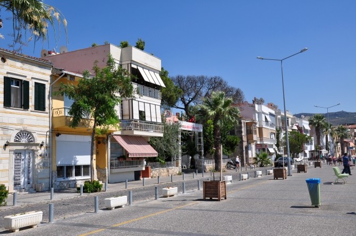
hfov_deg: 53.2
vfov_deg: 36.8
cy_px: 118
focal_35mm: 36
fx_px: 356
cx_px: 178
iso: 200
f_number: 11
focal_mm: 24
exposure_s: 1/400
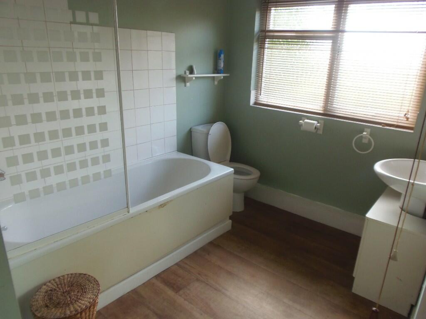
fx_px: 295
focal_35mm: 24
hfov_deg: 71.6
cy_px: 160
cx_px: 213
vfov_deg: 56.8
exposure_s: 1/30
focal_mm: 4.3
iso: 125
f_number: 2.9
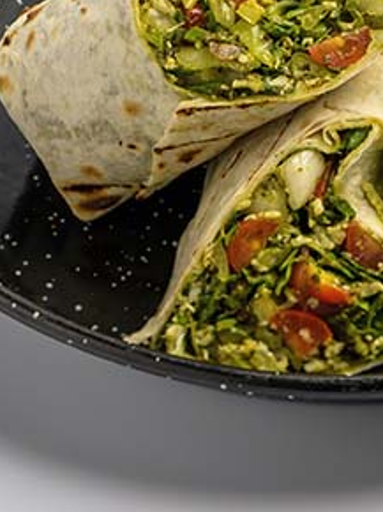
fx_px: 4004
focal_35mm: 271
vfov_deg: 7.3
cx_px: 334
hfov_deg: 5.5
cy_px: 67
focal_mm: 85
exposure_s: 1/200
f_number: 8.5
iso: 80
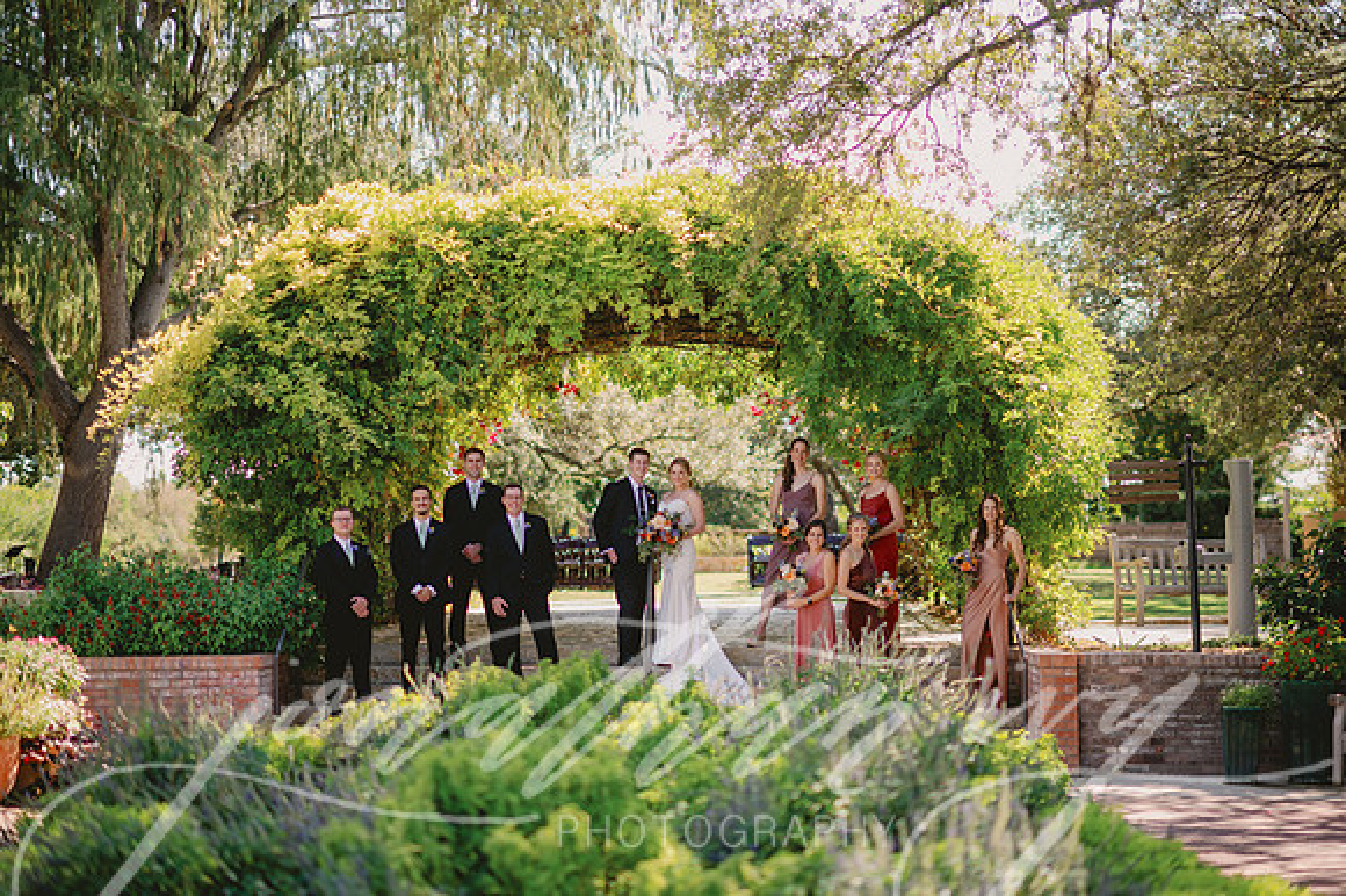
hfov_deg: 23.9
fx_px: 3176
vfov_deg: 16.1
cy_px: 448
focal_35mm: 85
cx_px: 673
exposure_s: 1/1000
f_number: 1.8
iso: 50
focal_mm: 85
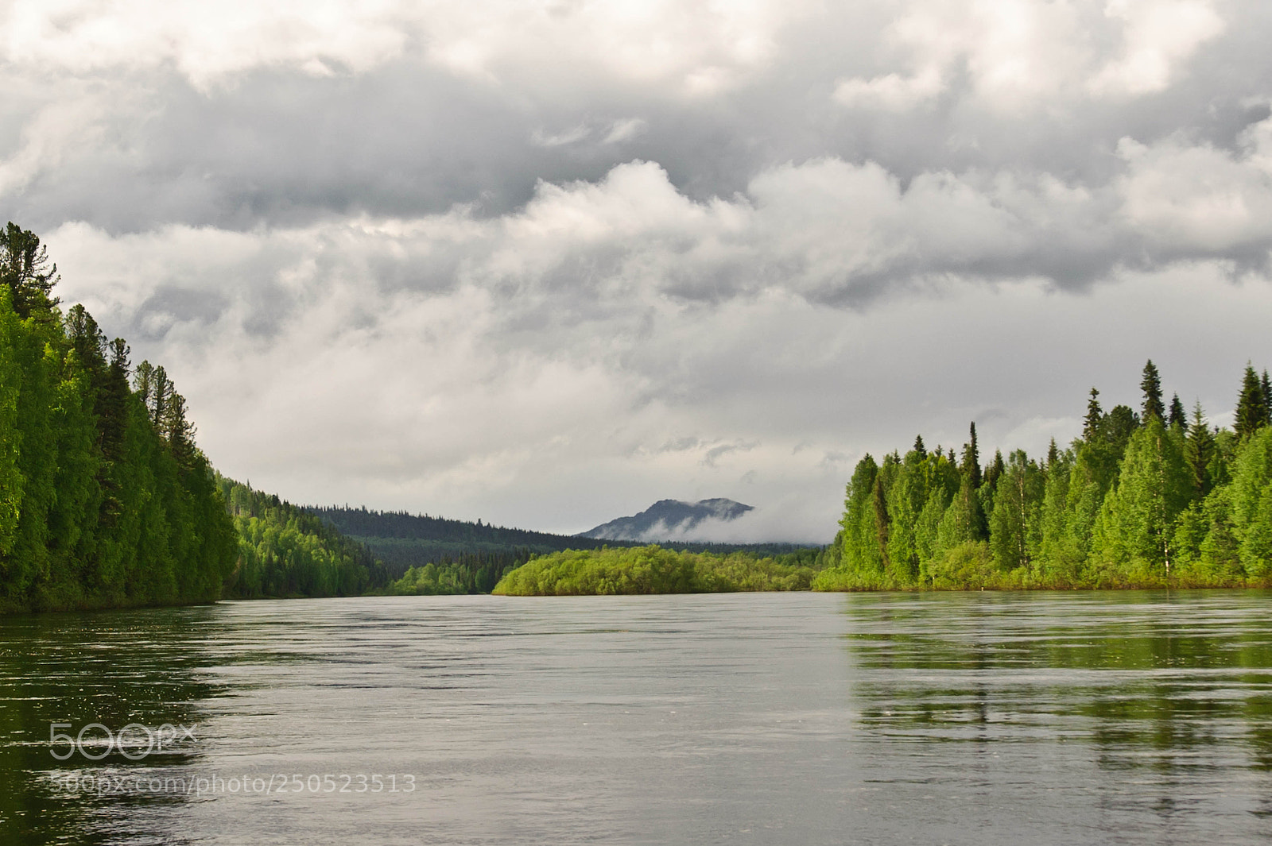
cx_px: 636
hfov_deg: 62.0
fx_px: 1059
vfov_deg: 43.6
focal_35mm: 30
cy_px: 423
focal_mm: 30
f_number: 8
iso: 200
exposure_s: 1/800
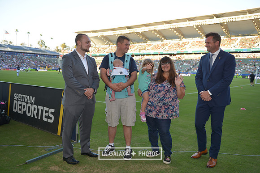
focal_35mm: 31
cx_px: 130
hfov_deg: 60.3
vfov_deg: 42.3
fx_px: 224
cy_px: 86
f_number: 2.8
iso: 200
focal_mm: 31
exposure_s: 1/320
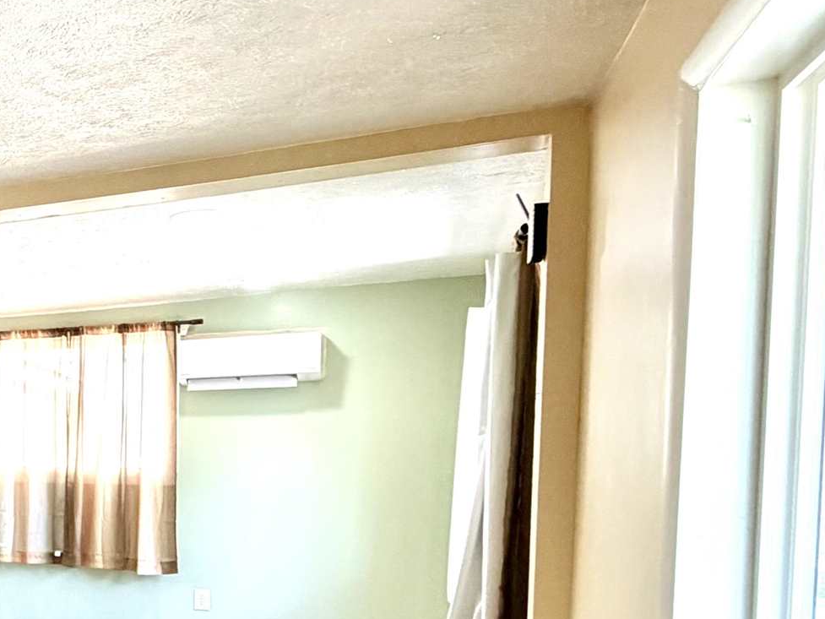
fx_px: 1049
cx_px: -330
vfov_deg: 31.8
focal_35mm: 44
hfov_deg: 30.3
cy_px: 515
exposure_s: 1/120
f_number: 2.2
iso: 250
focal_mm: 2.22
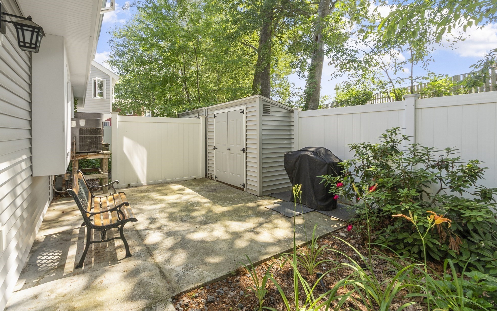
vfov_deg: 71.1
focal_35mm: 16
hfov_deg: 97.8
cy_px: 140
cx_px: 242
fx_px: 217
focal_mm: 10
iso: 250
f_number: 8
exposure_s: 1/125
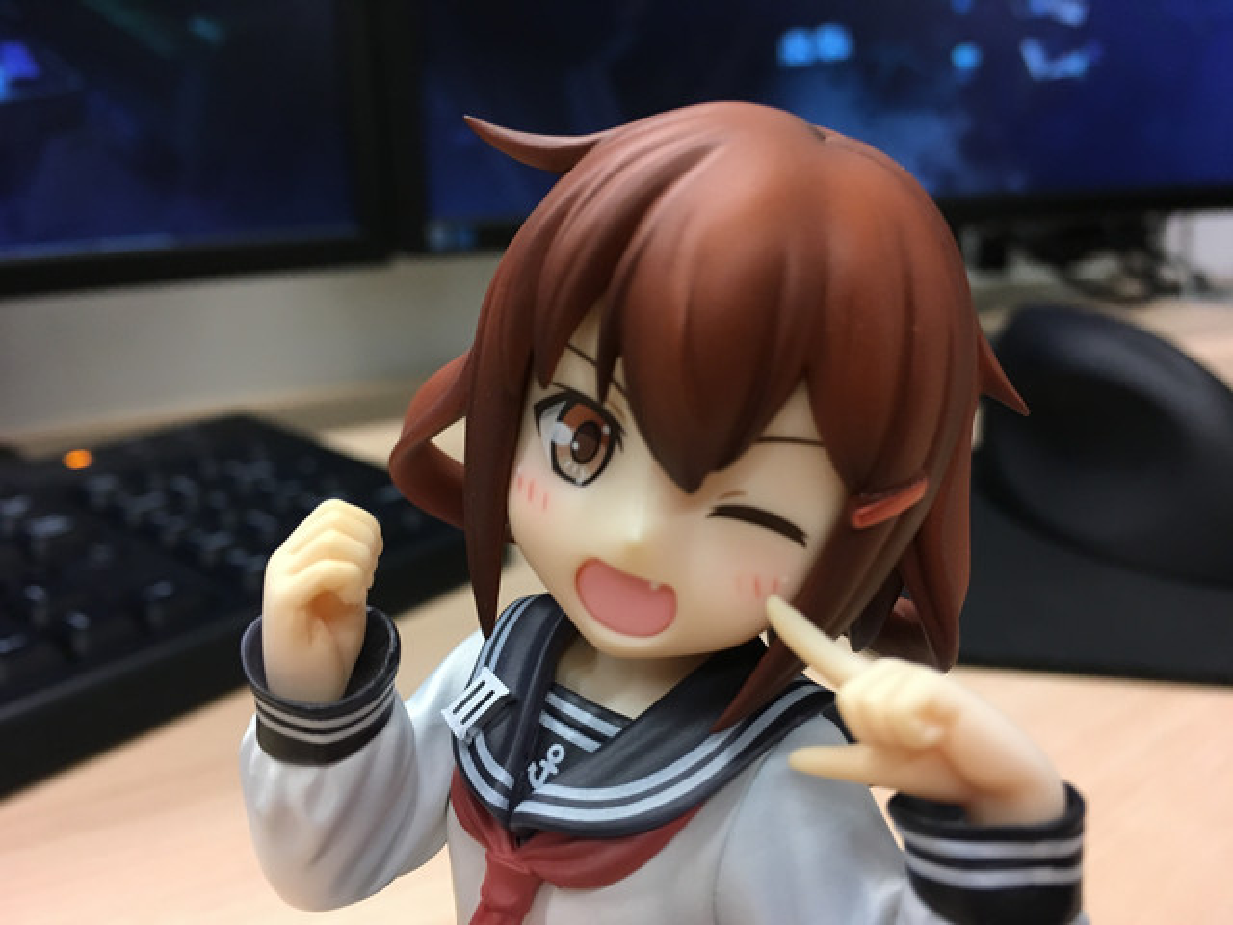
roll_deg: +1.1
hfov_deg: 61.7
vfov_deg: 48.2
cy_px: 462
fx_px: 1033
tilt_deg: -17.2
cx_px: 616
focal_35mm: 29
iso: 125
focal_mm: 4.15
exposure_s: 1/30
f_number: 2.2
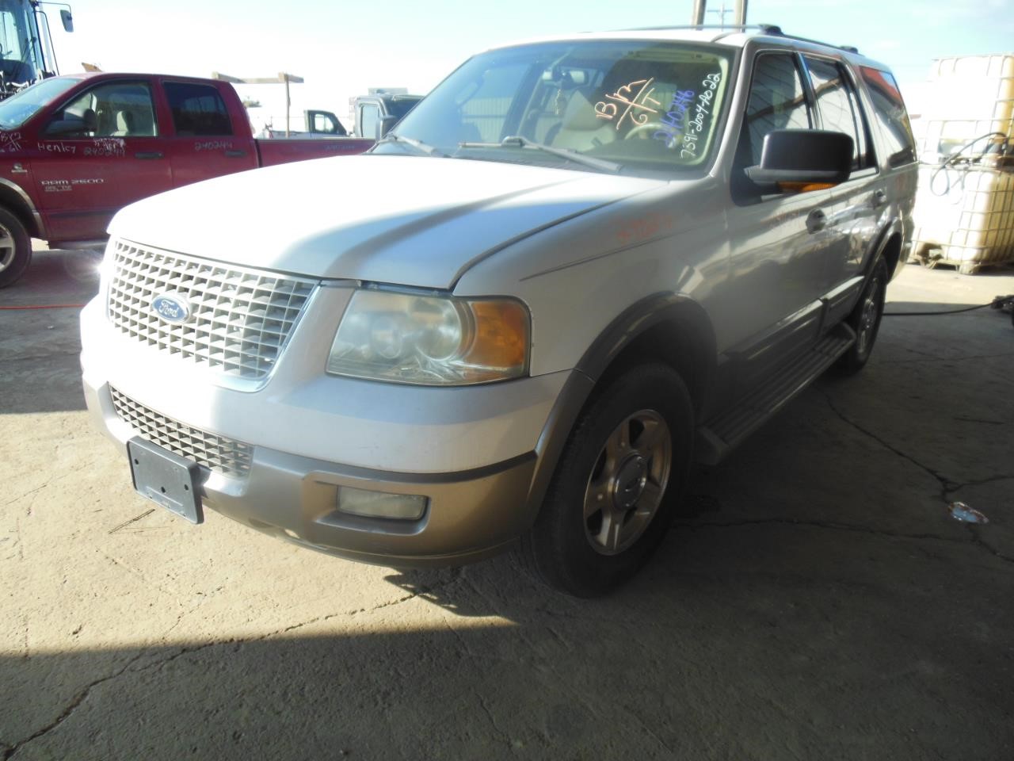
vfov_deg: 54.9
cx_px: 507
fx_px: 732
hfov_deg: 69.4
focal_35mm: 25
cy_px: 380
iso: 125
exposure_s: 1/500
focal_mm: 4.5
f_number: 3.2
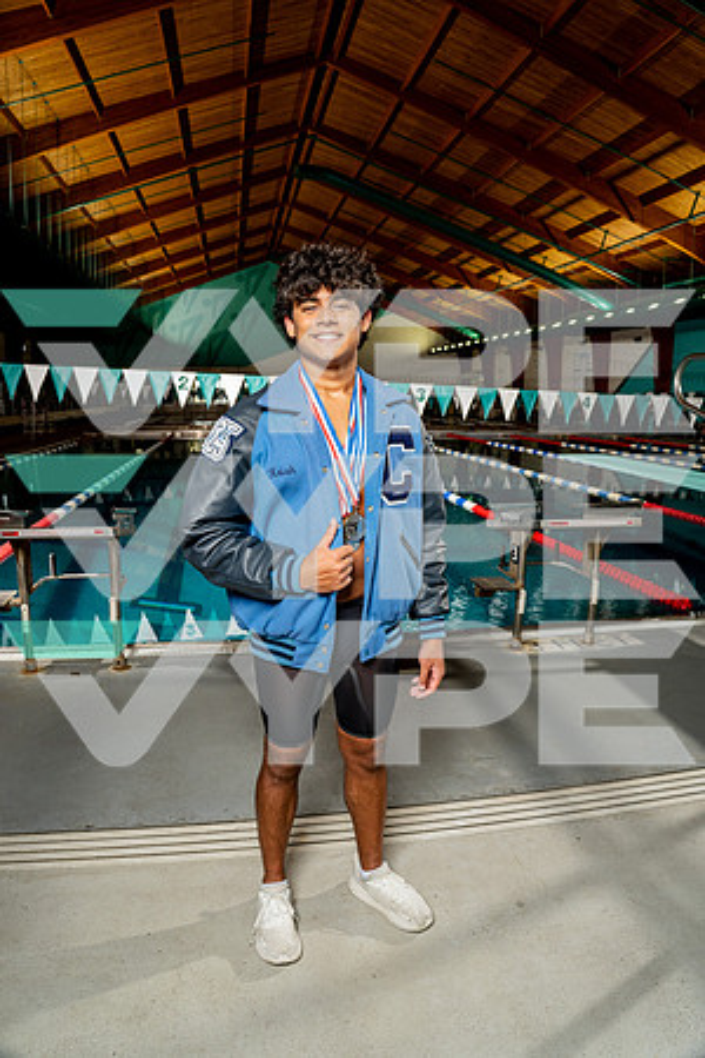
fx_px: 676
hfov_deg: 55.1
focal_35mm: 23
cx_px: 352
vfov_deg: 76.1
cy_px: 529
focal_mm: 23
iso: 640
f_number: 5.6
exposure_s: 1/250
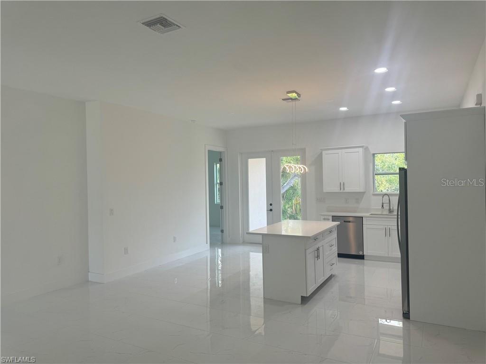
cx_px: 243
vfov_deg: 56.8
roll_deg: +1.3
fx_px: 337
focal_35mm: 24
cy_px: 182
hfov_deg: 71.6
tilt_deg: -0.8
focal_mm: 6.76
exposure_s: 1/120
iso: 80
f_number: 1.78
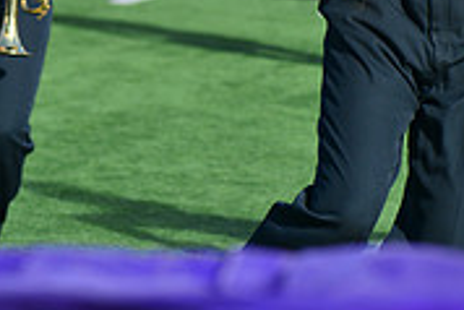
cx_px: 259
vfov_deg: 3.5
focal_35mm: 391
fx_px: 5044
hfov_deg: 5.3
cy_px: -247
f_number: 5.6
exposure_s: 1/800
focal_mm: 155
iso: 125
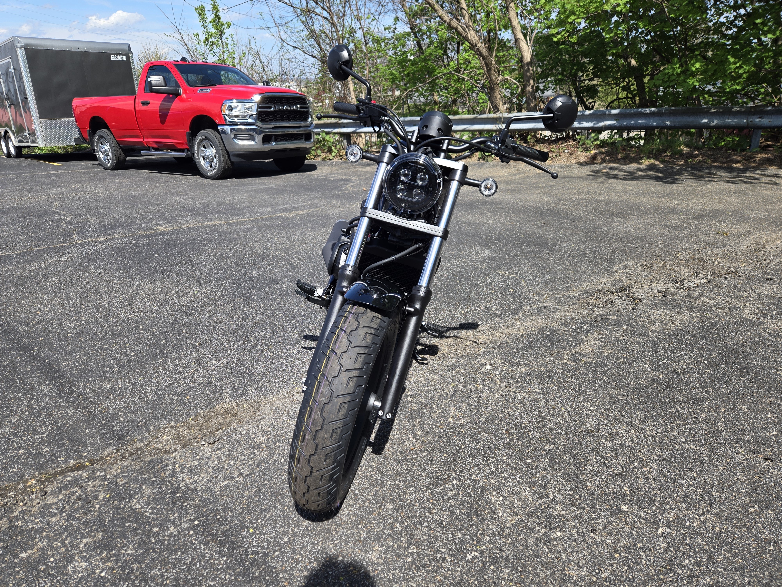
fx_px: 520
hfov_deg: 73.9
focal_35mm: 23
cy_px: 294
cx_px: 391
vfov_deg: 58.9
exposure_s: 1/1222
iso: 25
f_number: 1.8
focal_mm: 5.4
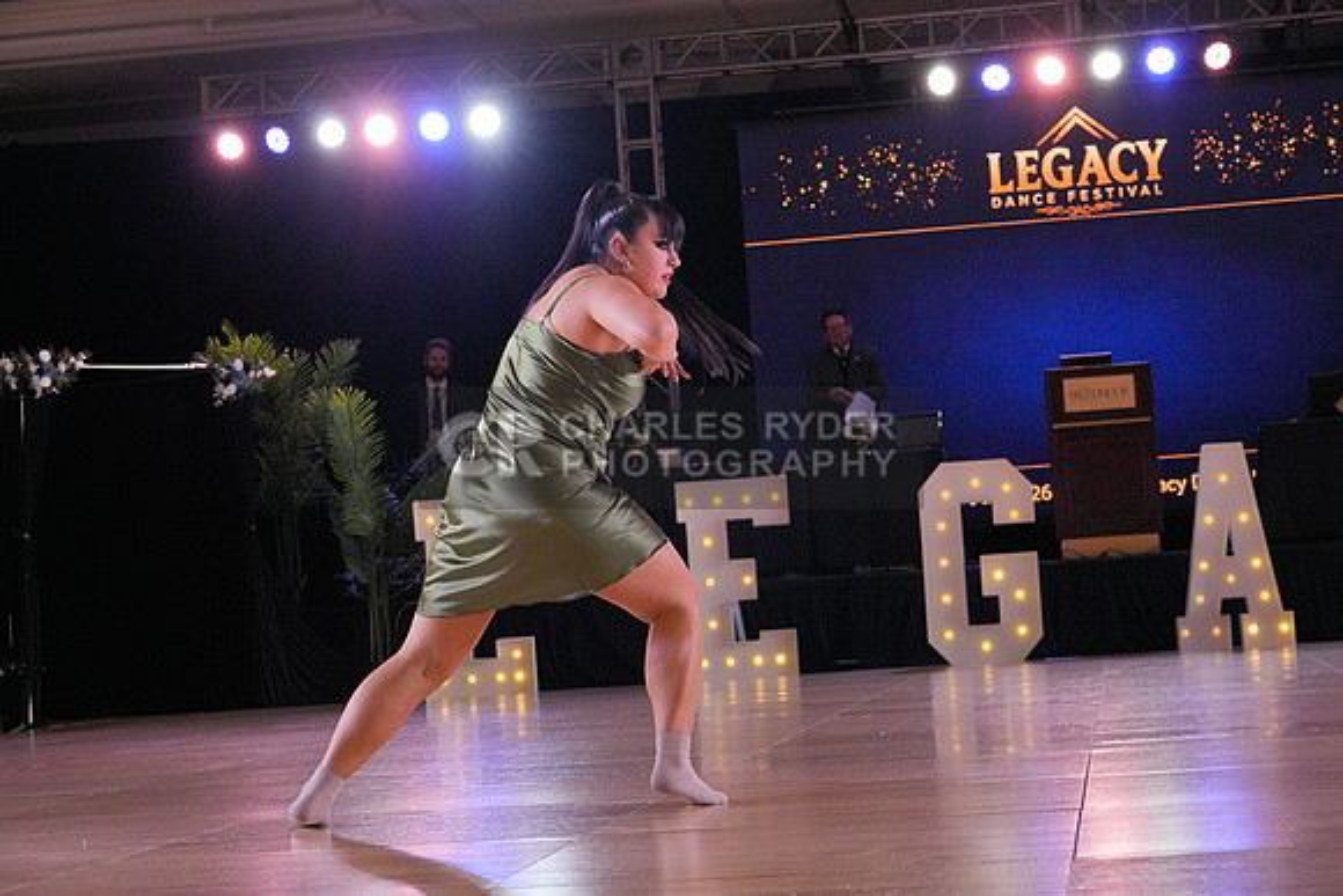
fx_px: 2948
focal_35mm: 79
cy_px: 448
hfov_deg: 25.7
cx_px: 672
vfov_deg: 17.3
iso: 6400
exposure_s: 1/500
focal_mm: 79
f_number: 7.1
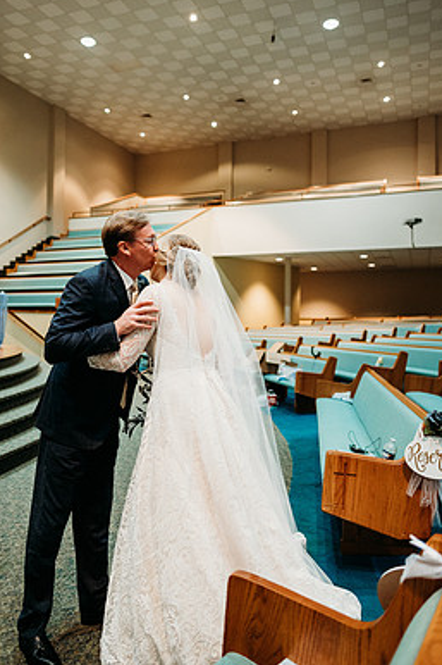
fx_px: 516
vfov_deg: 65.4
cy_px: 308
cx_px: 201
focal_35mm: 28
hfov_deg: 46.3
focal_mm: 24
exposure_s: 1/125
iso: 2000
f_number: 1.8
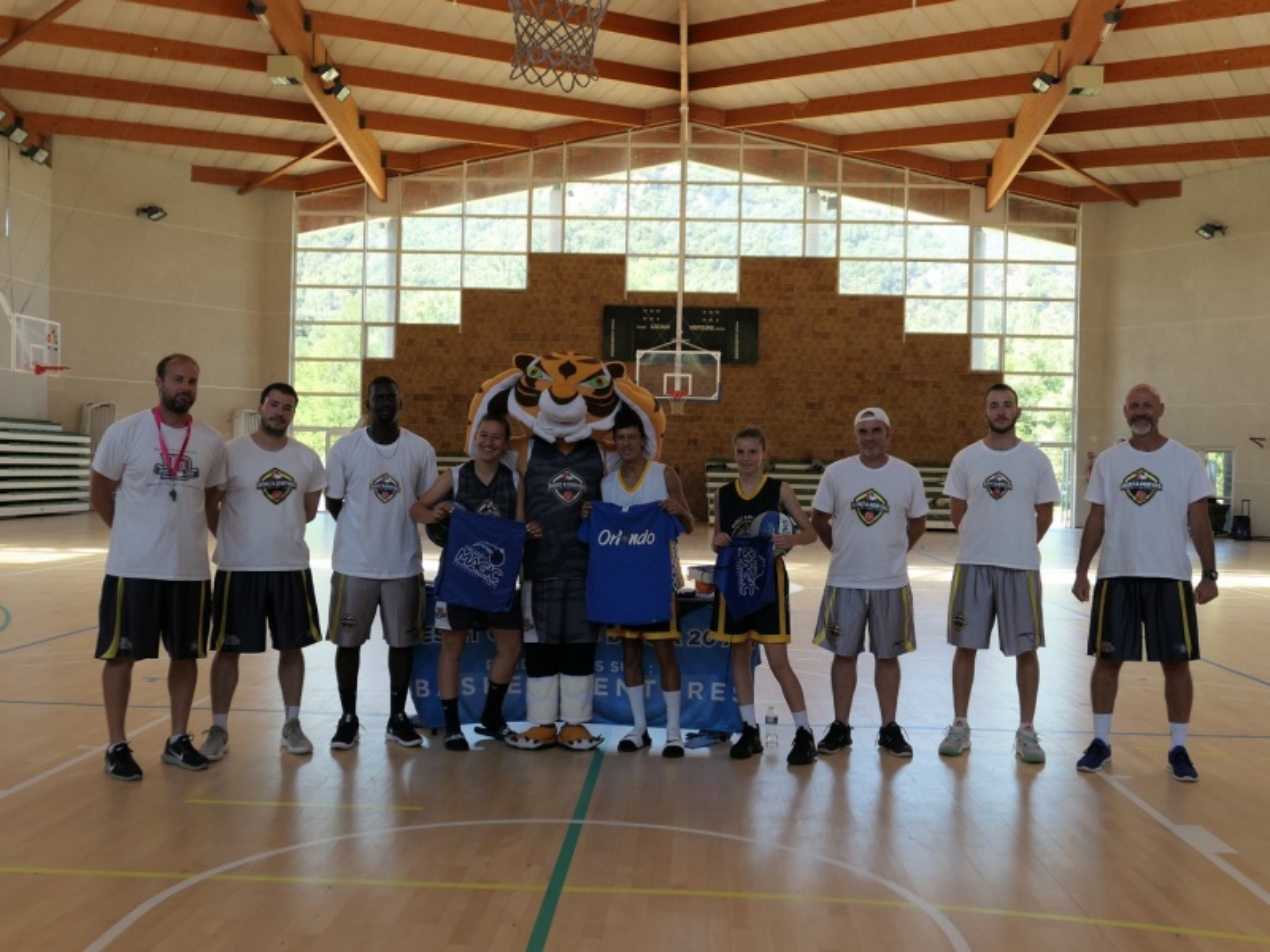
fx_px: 1357
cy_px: 476
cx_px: 635
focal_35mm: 37
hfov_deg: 50.1
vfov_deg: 38.7
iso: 125
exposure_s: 1/100
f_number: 2.8
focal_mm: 12.4
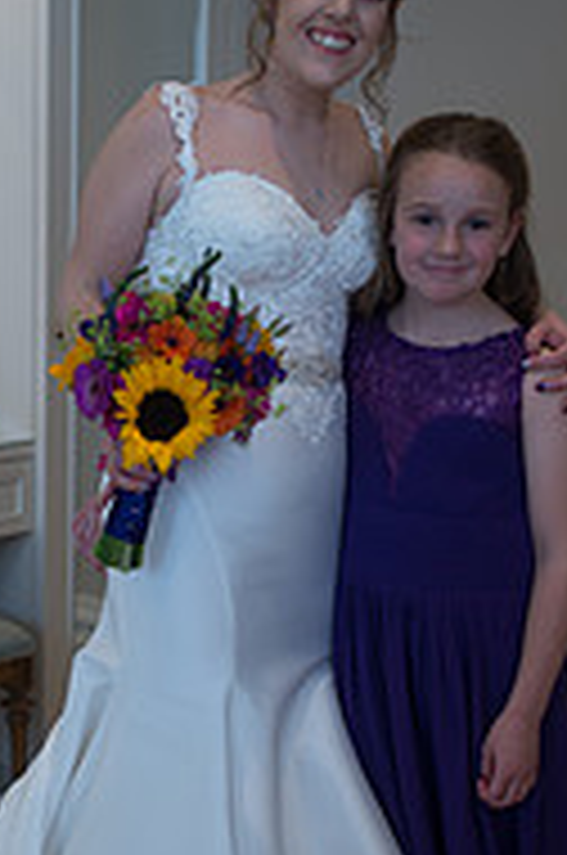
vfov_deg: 24.4
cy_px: 590
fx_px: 1968
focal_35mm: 83
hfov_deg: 16.3
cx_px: 97
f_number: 2
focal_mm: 35
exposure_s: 1/125
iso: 200
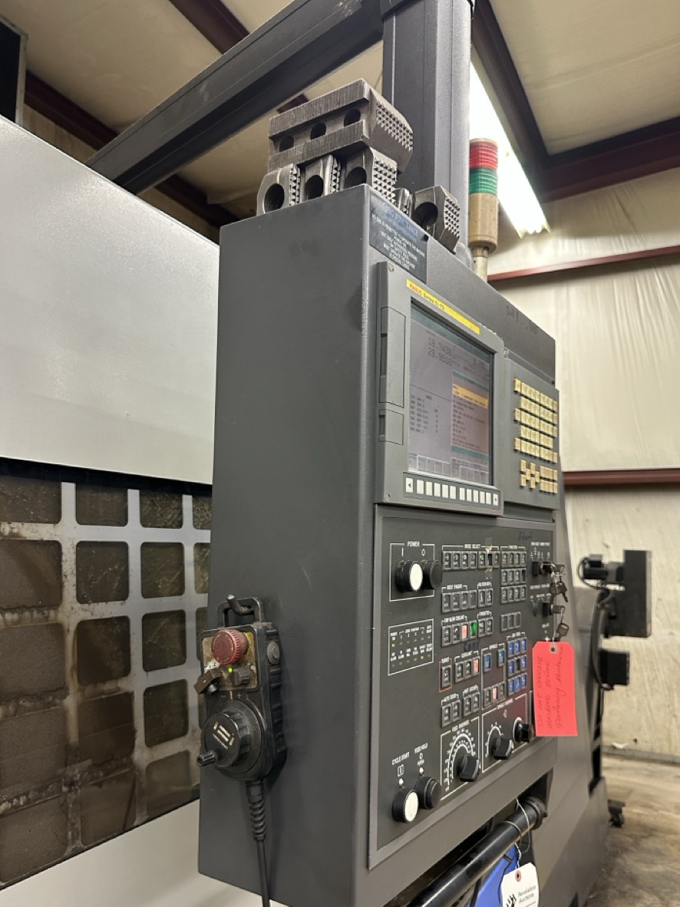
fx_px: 681
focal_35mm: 26
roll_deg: -3.1
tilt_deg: +5.8
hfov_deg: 53.0
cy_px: 489
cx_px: 352
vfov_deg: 67.2
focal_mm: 6.86
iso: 320
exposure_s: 1/60
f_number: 1.78
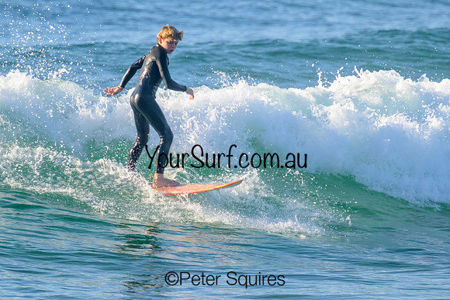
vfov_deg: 1.3
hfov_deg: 2.0
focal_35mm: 1033
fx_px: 12909
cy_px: 130
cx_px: 228
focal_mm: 800
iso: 1400
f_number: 11
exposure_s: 1/2000
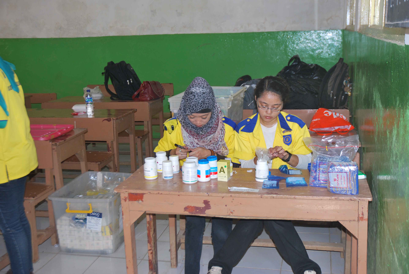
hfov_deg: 44.9
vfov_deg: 30.9
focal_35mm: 44
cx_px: 204
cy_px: 137
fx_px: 495
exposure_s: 1/60
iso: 200
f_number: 4
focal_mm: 29
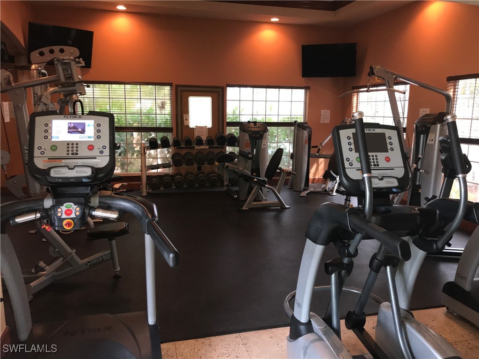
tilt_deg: -9.5
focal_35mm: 28
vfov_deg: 49.7
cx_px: 240
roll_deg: -0.8
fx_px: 387
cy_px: 180
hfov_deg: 63.4
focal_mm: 3.99
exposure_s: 1/30
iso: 80
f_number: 1.8
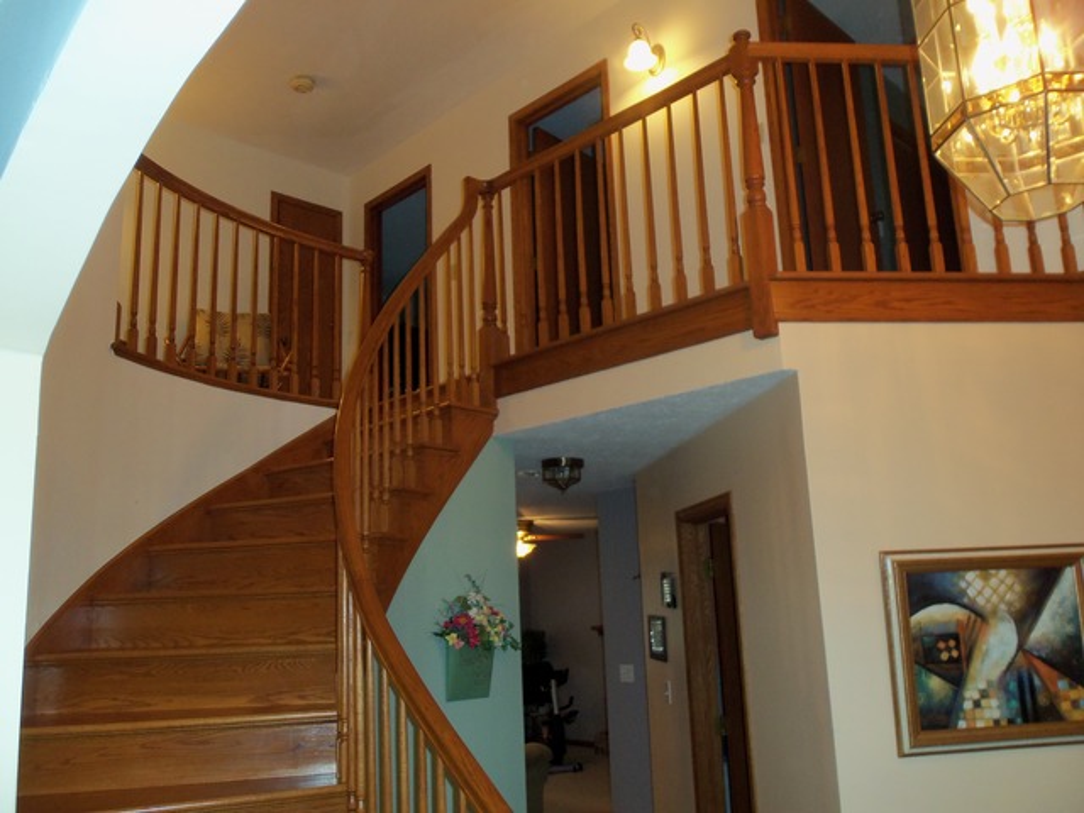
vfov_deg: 48.2
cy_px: 406
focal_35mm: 29
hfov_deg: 61.7
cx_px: 542
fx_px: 908
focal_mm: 5.2
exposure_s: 1/30
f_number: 3.4
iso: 125
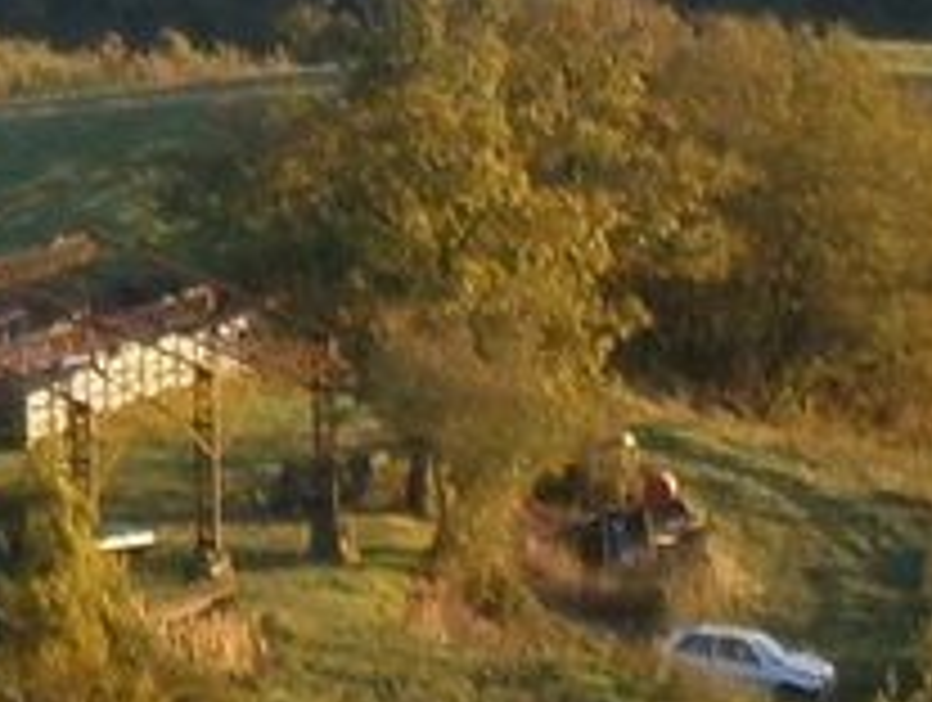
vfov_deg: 2.4
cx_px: -2161
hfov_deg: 3.1
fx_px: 16965
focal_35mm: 629
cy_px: -106
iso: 80
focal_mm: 15.4
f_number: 4.9
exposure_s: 1/80
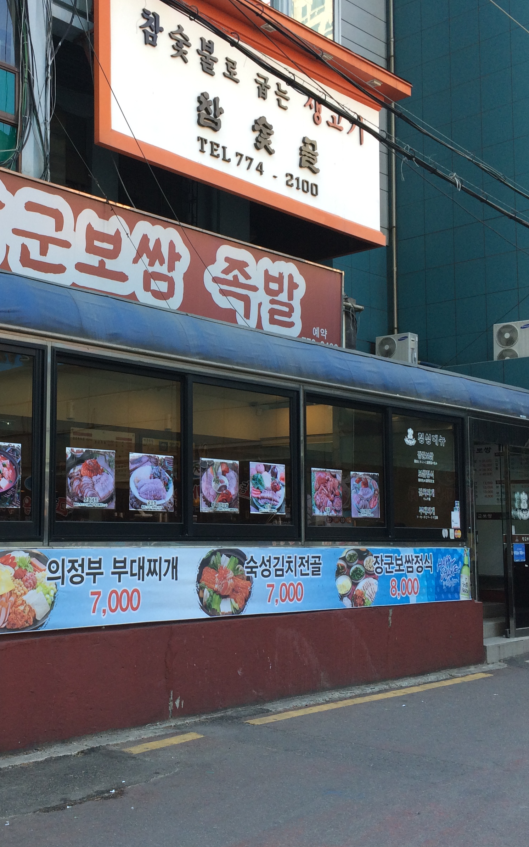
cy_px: 417
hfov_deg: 29.8
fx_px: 969
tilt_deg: +6.2
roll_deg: +1.5
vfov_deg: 47.2
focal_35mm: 42
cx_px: 100
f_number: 2.2
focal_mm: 4.15
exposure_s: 1/120
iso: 40
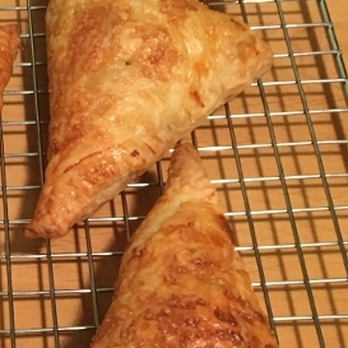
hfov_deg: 22.0
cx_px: -22
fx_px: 853
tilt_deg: -62.1
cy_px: 270
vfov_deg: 22.8
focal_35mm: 75
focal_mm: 4.15
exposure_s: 1/20
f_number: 2.2
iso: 200
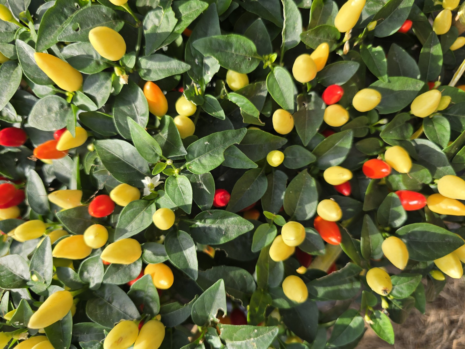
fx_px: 309
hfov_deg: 73.9
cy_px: 174
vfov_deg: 58.9
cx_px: 232
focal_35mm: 23
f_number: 1.7
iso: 12
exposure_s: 1/273
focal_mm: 6.3
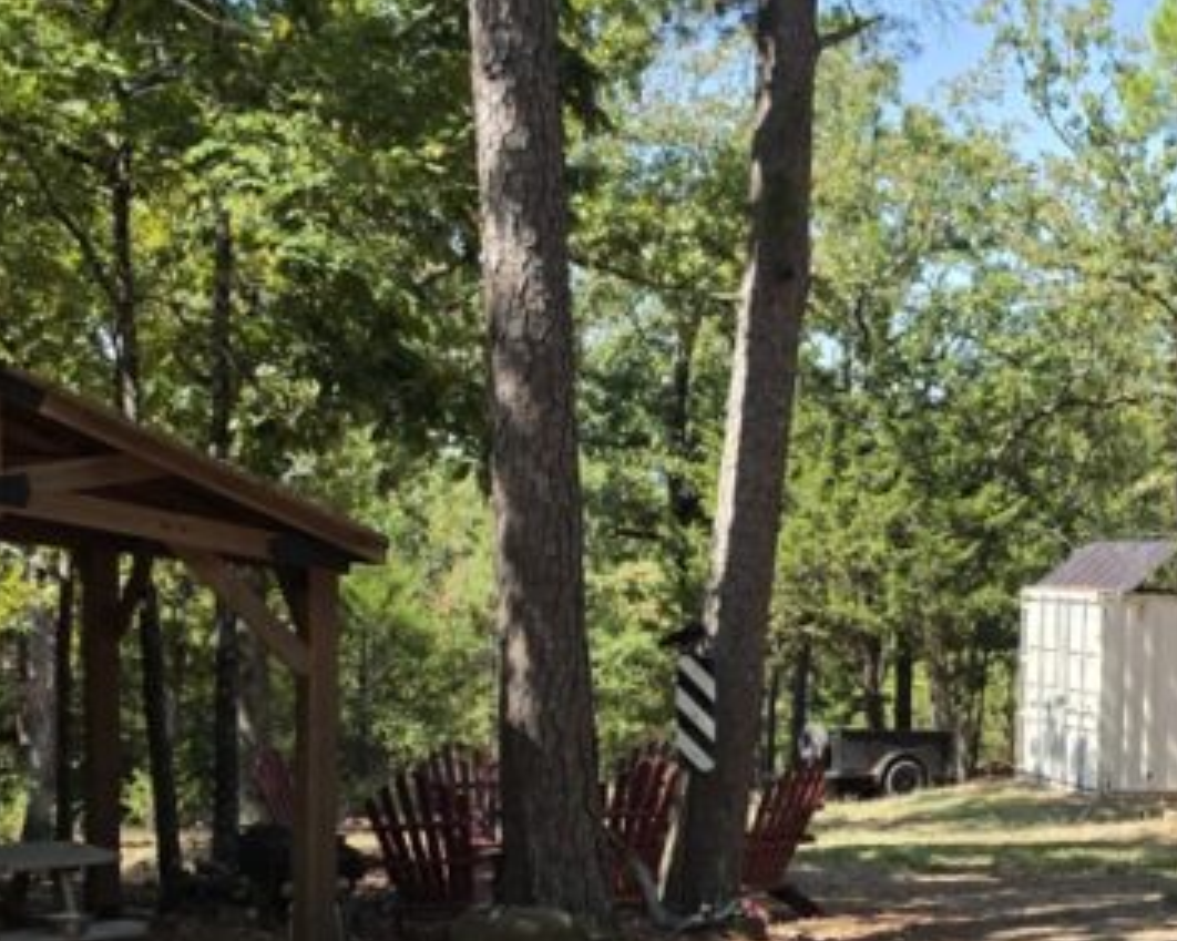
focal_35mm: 65
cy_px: 688
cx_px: 931
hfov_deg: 28.6
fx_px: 2264
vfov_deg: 23.3
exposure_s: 1/2352
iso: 64
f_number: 1.4
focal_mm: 6.5
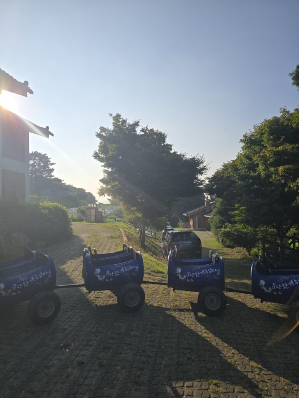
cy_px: 199
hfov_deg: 58.9
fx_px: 265
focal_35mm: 23
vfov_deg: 73.9
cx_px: 150
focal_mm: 6.3
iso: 12
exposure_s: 1/1799
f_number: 1.7
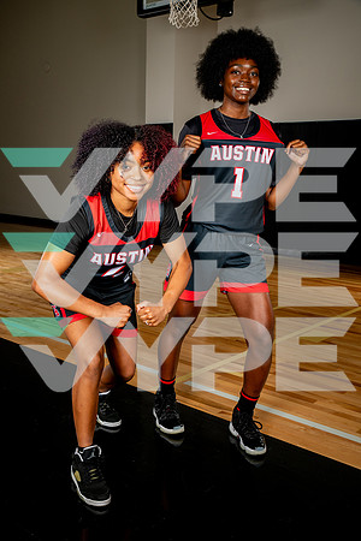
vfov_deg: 50.7
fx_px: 572
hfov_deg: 35.1
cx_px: 180
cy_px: 270
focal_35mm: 38
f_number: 8
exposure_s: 1/400
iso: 250
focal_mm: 38
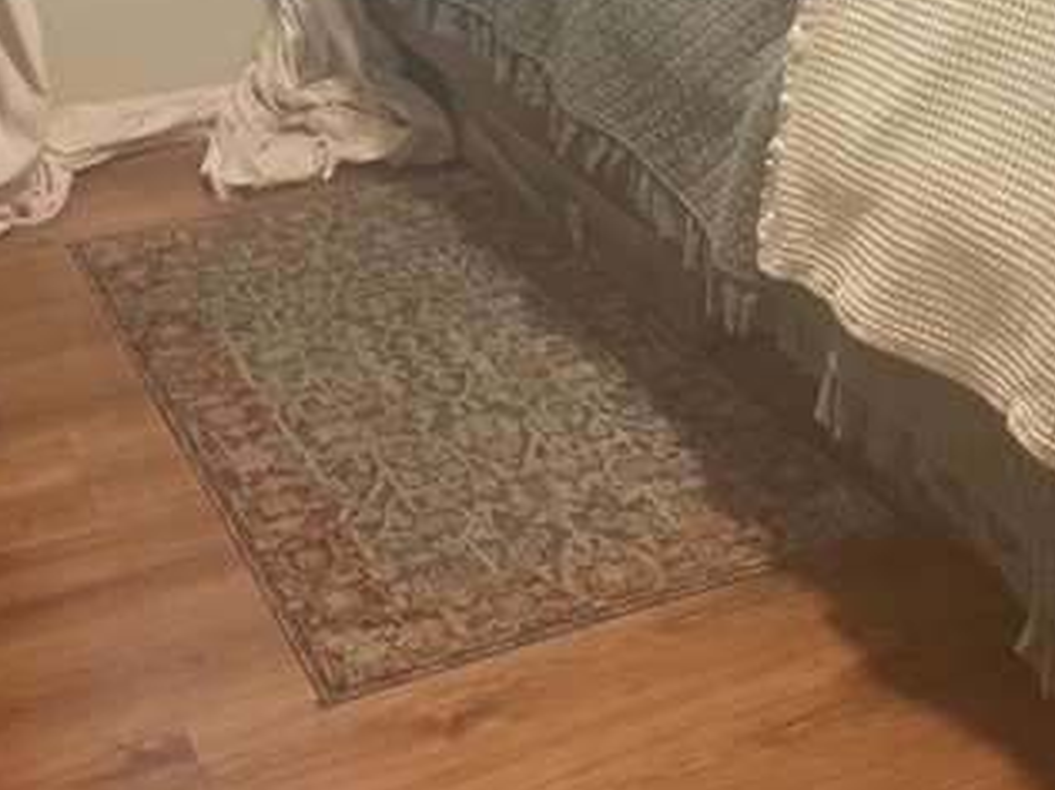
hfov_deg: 32.7
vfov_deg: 24.0
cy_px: 57
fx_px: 1797
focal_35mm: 59
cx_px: 466
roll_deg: +0.8
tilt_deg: -19.9
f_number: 1.8
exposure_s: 1/60
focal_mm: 3
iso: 250
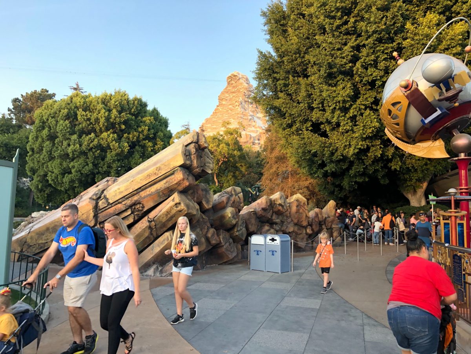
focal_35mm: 28
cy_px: 177
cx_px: 236
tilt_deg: +7.2
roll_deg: -1.9
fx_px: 381
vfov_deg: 49.7
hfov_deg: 63.4
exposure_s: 1/120
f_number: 1.8
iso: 25
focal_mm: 4
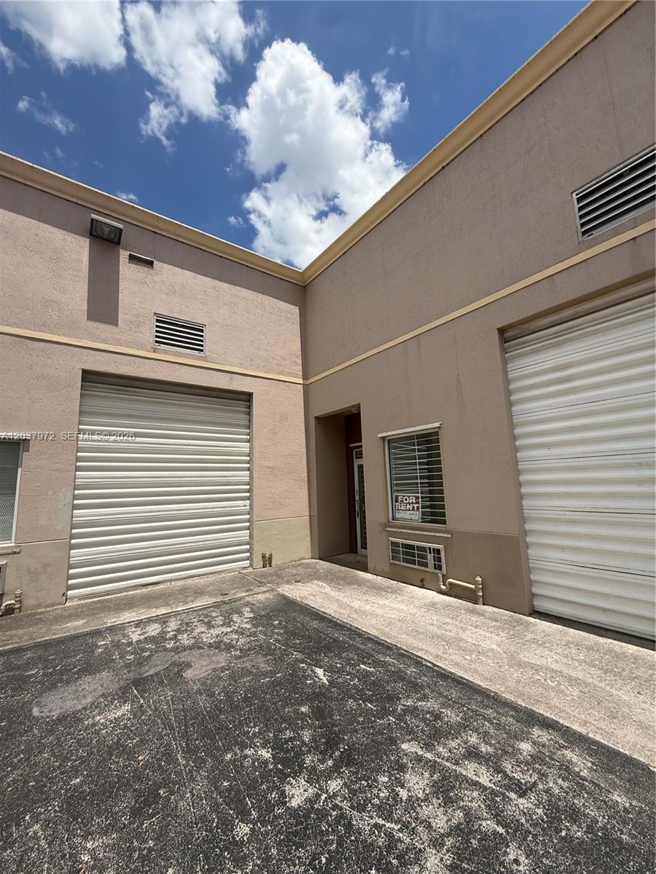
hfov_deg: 85.7
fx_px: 354
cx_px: 328
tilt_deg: +9.7
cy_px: 437
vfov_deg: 102.1
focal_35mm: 14
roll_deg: +2.1
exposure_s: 1/3125
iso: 50
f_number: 2.2
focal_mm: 2.22
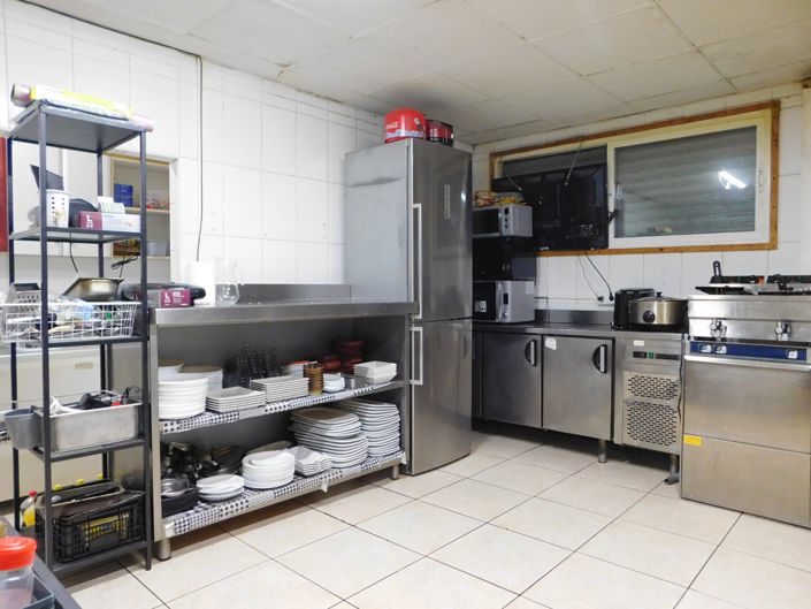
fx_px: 539
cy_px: 304
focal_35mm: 23
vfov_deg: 58.9
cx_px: 406
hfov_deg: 73.9
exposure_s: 1/30
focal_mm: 4
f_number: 3
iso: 320
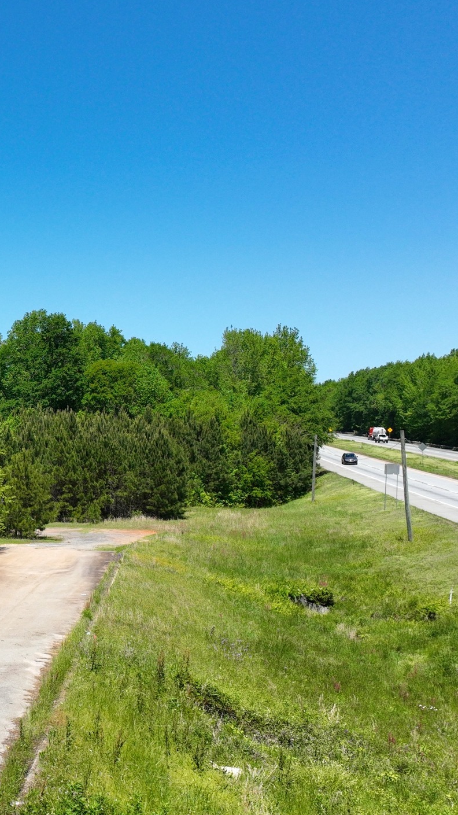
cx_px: -217
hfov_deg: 18.7
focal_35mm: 57
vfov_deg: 36.5
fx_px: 1231
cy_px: 475
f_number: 2.8
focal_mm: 12.29
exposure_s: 1/1600
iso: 110
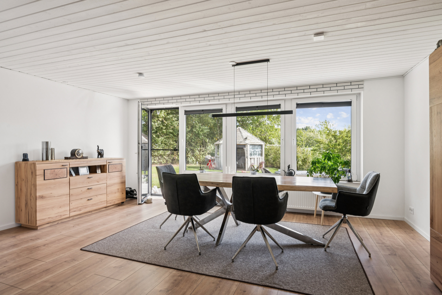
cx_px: 221
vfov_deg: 63.2
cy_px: 148
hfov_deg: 85.4
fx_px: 239
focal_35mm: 20
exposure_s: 1/40
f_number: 8
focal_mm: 19.5
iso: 200
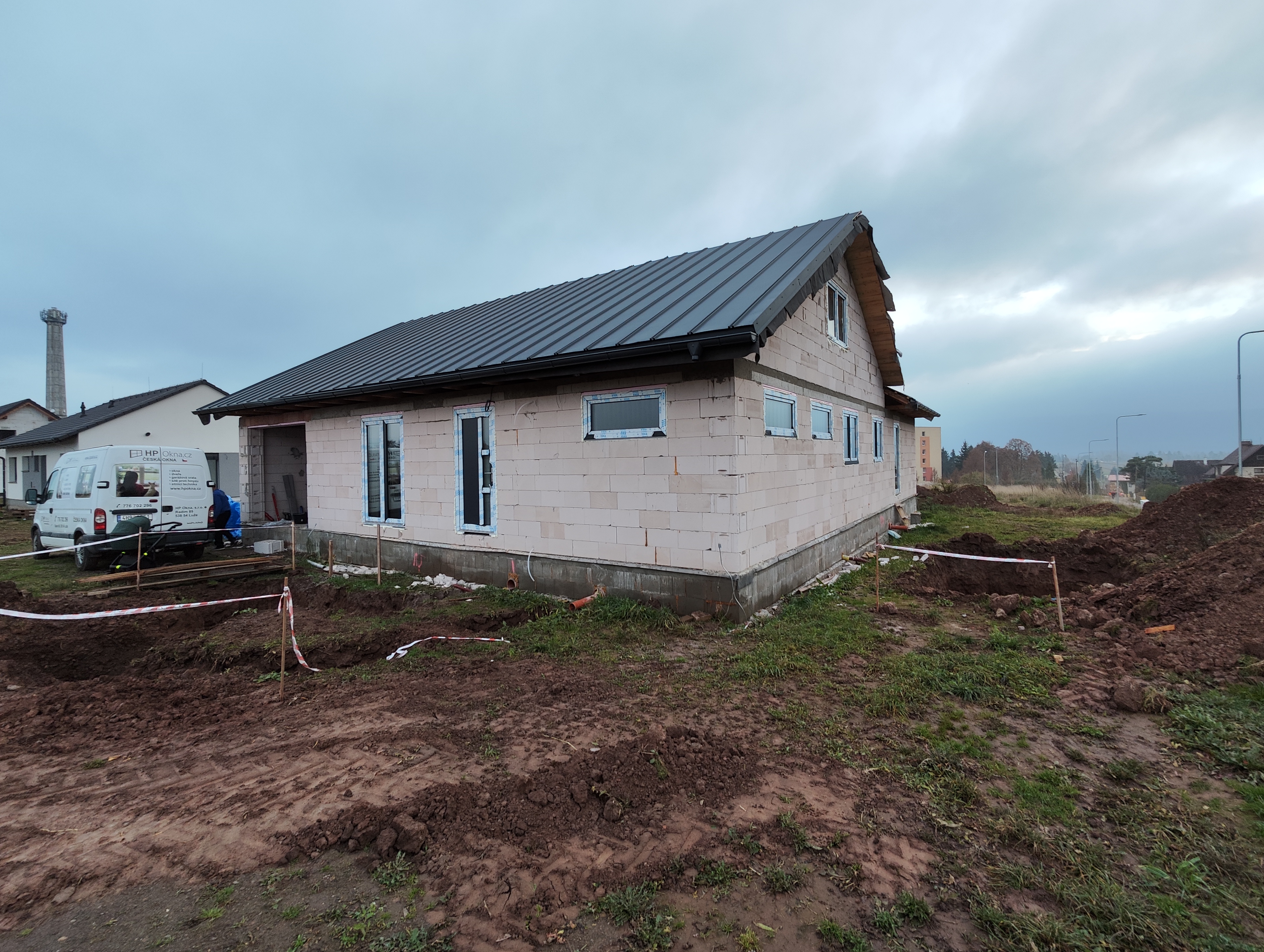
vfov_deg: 81.8
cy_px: 458
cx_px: 647
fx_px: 548
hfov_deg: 98.1
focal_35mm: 15
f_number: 2.2
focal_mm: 2.16
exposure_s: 1/70.7
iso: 50
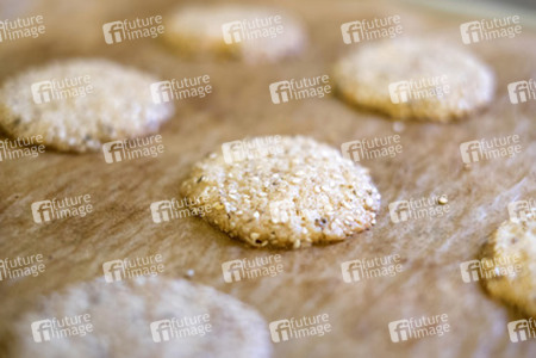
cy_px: 179
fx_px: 789
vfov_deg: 25.5
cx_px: 268
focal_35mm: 53
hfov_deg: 37.5
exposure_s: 1/40
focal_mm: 35
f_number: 2
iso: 2000
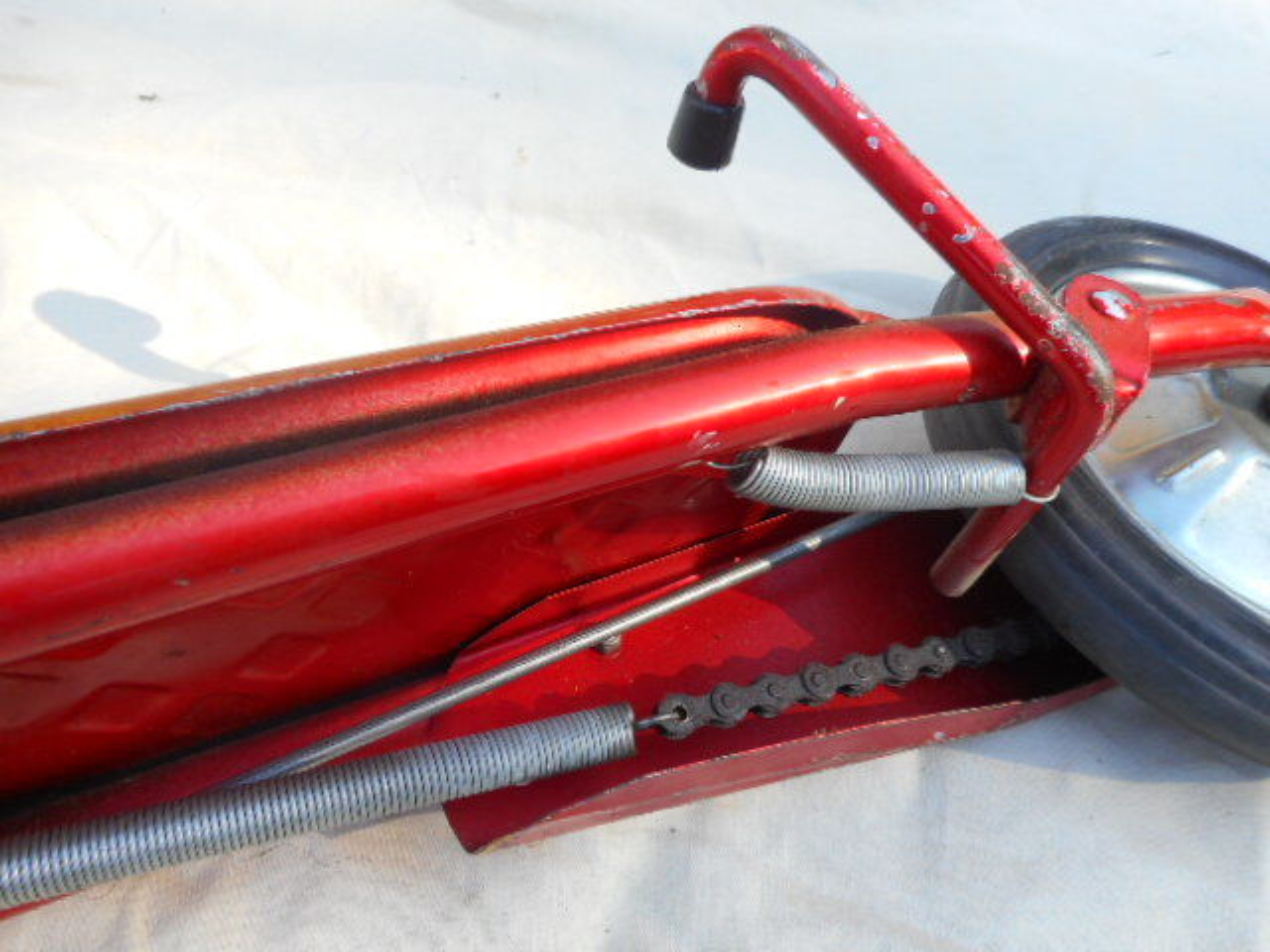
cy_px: 476
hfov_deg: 69.4
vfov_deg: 54.9
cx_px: 635
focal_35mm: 25
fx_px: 917
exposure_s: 1/80
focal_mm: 4.5
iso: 80
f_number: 3.7
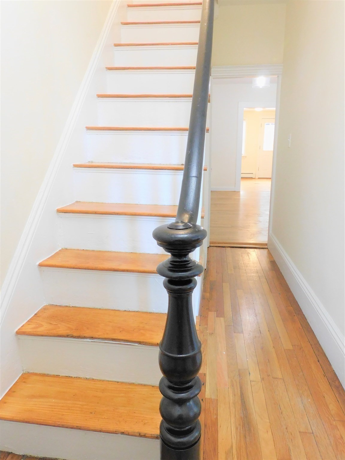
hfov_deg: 56.8
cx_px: 172
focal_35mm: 24
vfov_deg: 71.6
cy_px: 230
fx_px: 319
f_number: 3.3
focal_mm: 4.3
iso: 400
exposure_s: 1/25
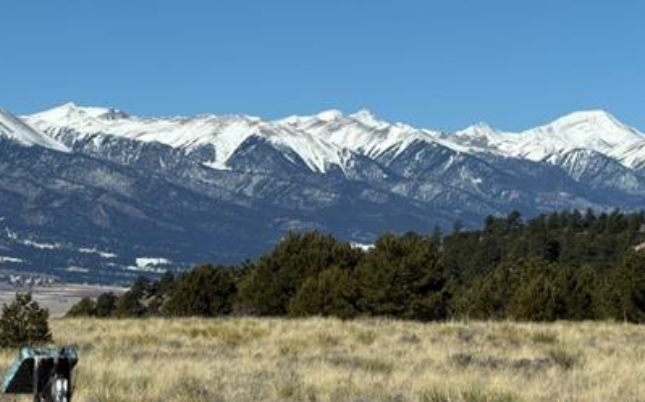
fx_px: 2987
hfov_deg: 12.3
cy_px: 165
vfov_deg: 7.7
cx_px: 184
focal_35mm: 170
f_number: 2.8
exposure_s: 1/1050
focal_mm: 16.89
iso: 20
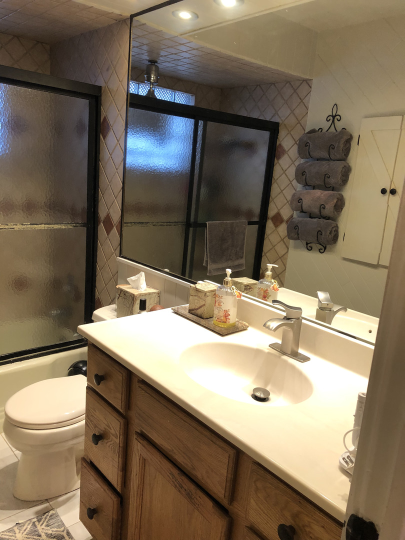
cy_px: 270
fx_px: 437
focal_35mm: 28
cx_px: 202
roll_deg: -4.5
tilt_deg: -12.0
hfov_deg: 49.7
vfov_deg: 63.4
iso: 40
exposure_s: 1/17
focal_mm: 3.99
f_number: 1.8
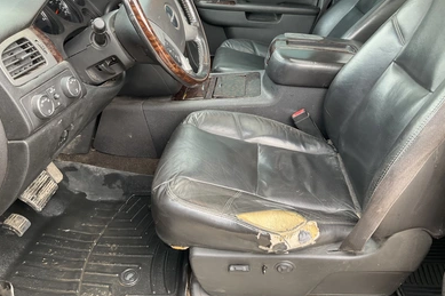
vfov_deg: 42.2
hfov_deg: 60.3
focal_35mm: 31
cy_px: 133
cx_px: 225
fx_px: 383
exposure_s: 1/122
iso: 50
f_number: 1.8
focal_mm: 3
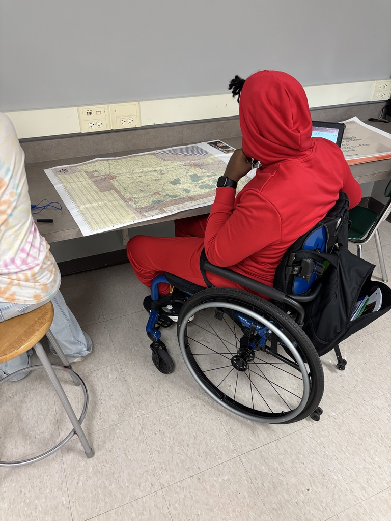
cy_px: 260
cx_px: 196
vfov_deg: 67.3
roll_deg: -0.7
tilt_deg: -35.1
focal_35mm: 26
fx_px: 392
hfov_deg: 53.1
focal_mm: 5.96
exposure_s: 1/60
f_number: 1.6
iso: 200
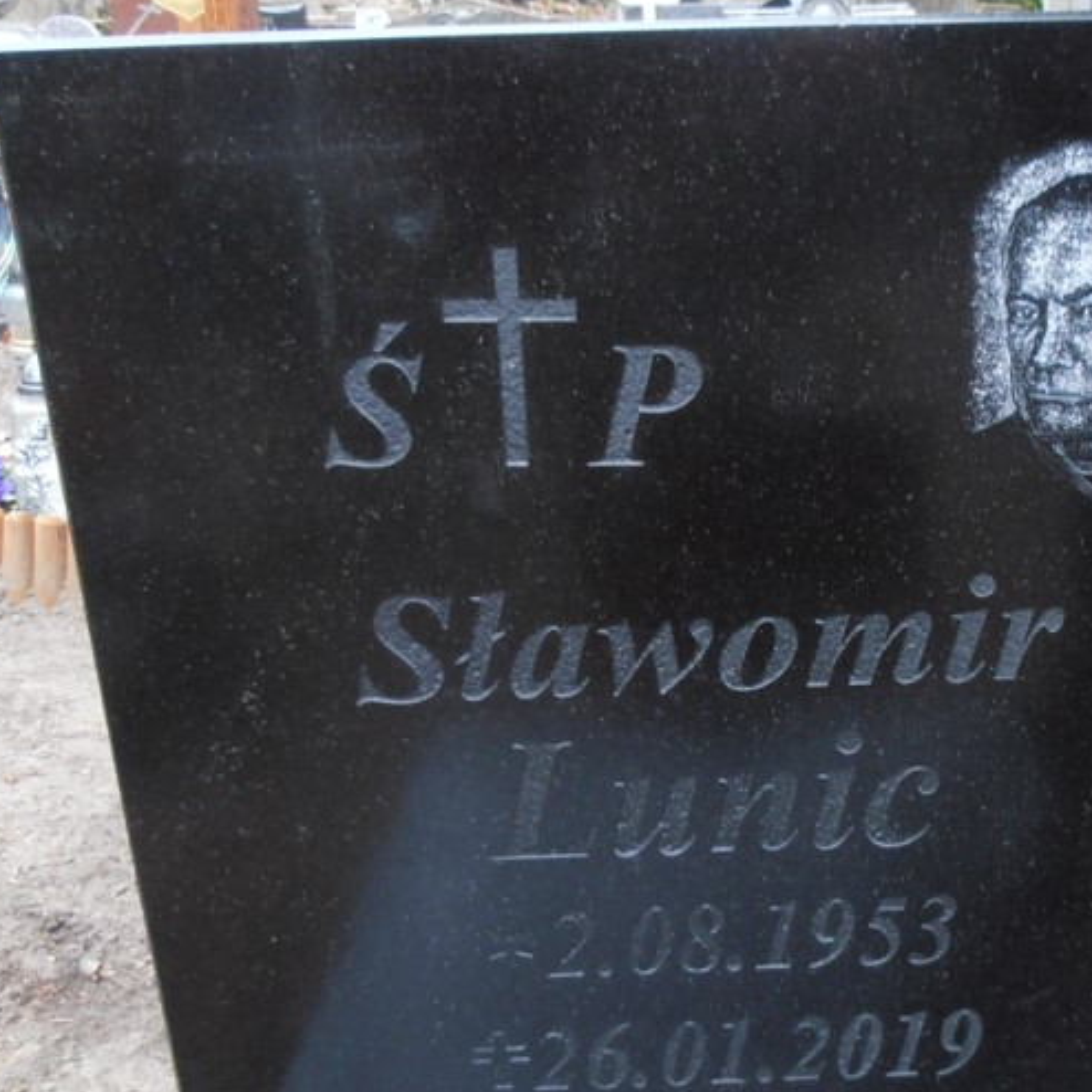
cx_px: 780
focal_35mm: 44
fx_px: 1570
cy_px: 632
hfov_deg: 37.6
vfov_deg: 38.2
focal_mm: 4.2
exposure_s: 1/13
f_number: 3
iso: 125
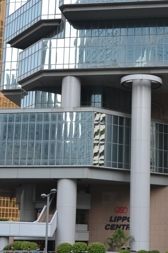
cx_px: 152
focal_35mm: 75
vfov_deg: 27.0
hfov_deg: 17.9
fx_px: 525
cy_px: 132
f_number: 7.1
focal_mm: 28
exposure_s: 1/200
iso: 200
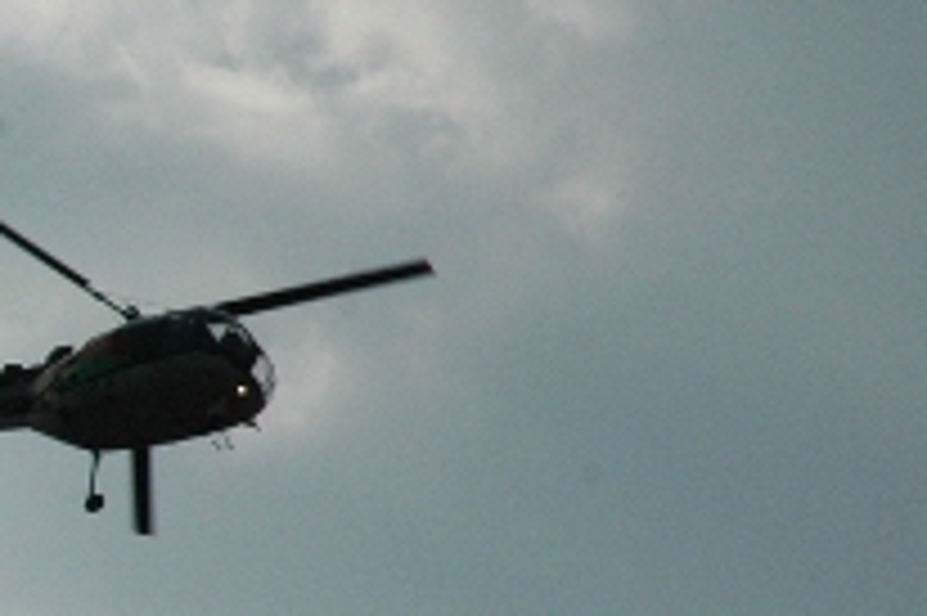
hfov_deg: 5.0
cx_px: -729
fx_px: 10497
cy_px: 495
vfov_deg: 3.4
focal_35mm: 408
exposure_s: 1/800
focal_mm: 70
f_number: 14
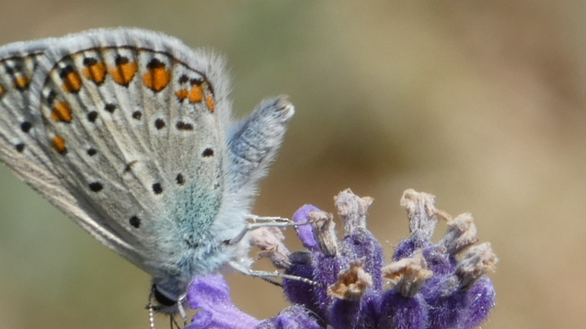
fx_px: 12040
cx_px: 257
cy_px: 248
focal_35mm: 775
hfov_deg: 2.8
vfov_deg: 1.6
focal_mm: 95.2
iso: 80
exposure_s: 1/160
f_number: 5.6
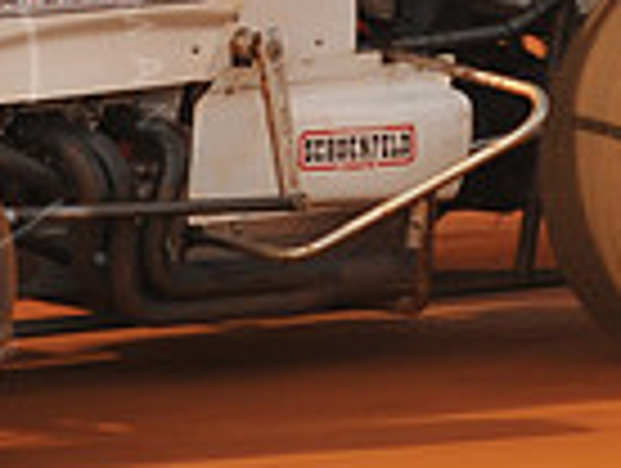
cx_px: -108
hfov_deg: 3.9
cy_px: -306
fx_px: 9057
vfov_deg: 2.9
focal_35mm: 504
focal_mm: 125
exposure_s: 1/320
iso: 400
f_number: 13
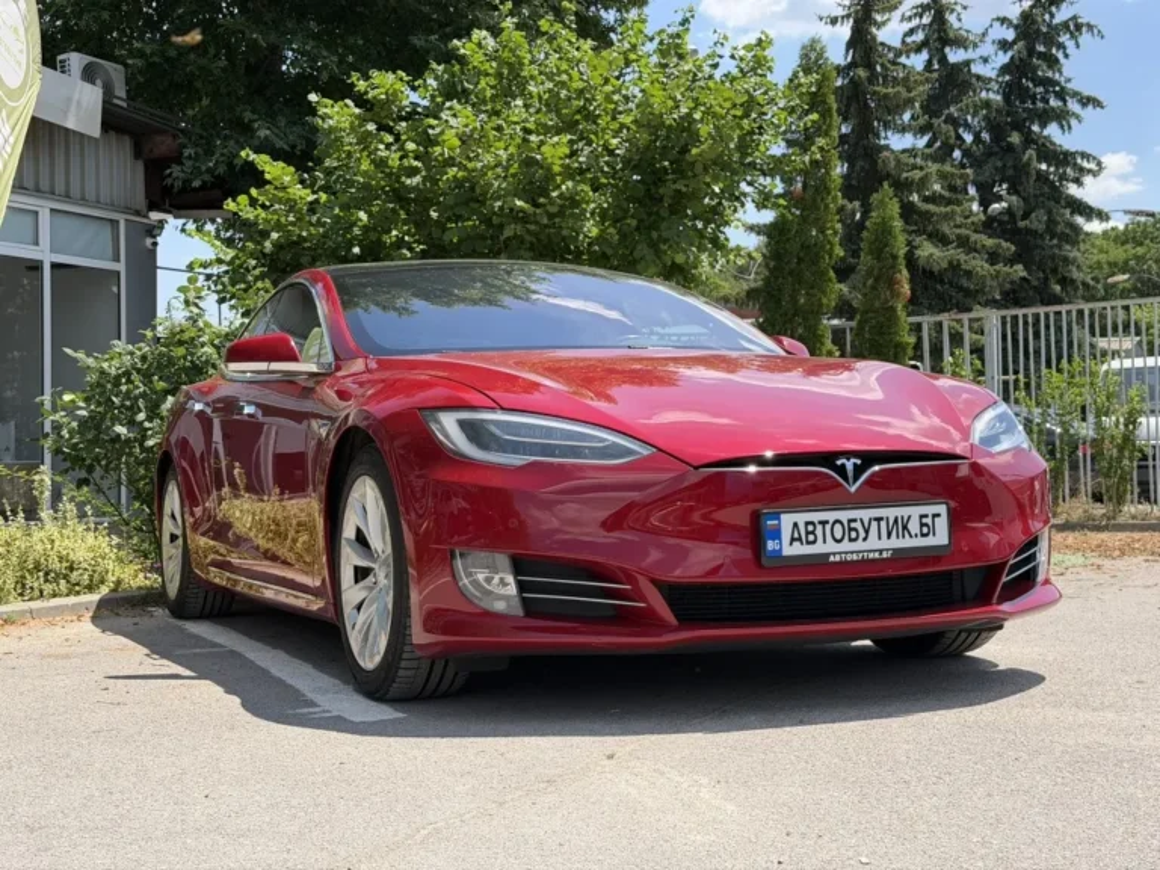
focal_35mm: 48
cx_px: 580
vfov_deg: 30.3
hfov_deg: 39.7
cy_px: 435
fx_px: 1609
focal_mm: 6.76
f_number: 1.78
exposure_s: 1/2415
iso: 64
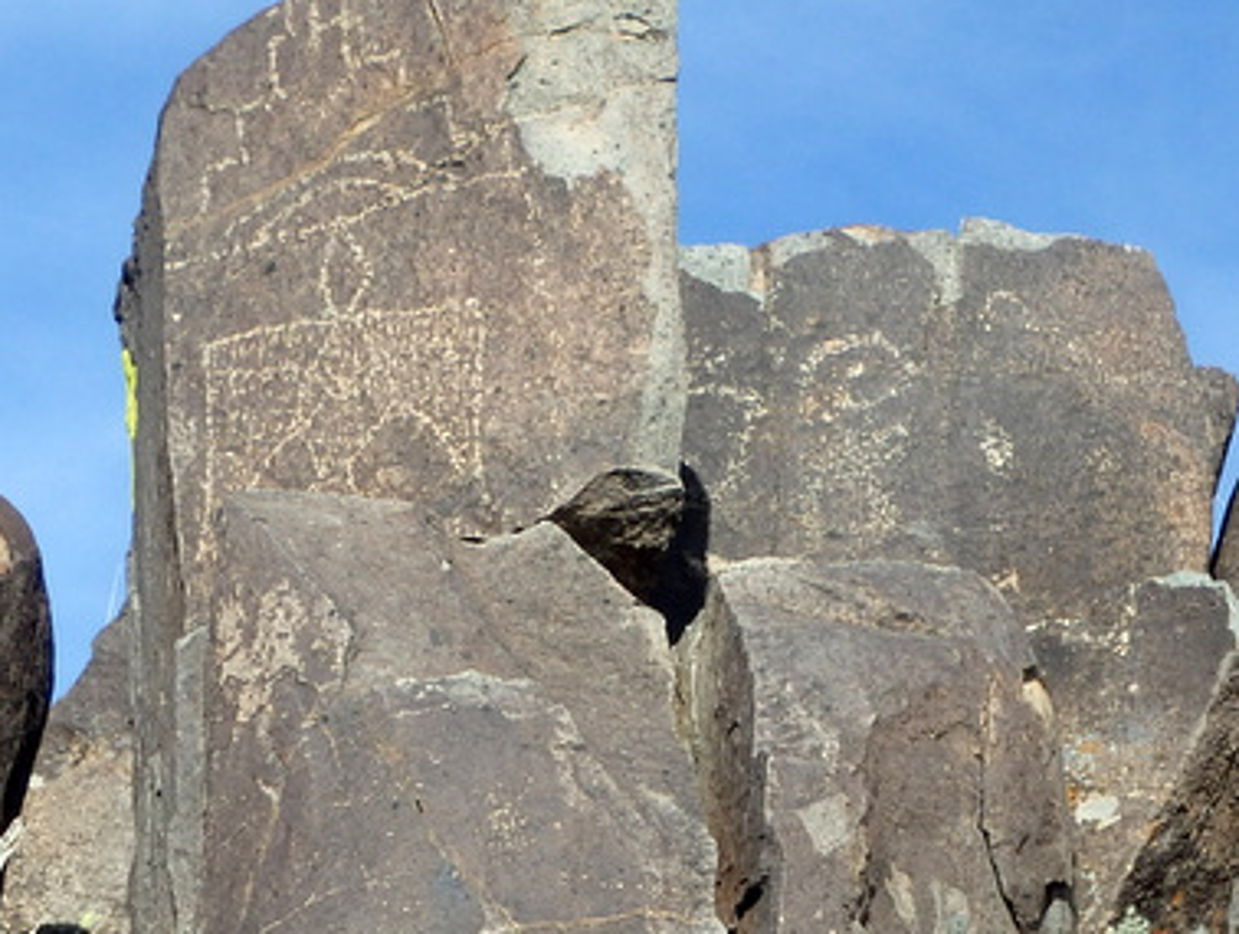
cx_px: 636
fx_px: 6634
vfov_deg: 8.1
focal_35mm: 185
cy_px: 469
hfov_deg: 10.7
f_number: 5.9
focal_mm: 25
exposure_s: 1/500
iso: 125
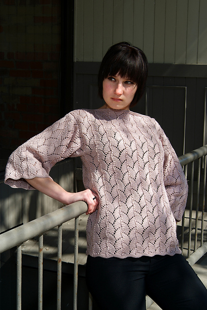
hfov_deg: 20.1
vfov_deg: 29.6
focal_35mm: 68
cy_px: 155
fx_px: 585
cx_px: 104
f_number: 9.5
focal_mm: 45
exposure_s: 1/125
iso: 100
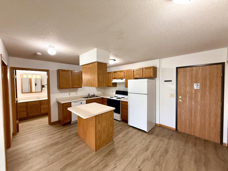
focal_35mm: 14
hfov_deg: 102.1
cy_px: 86
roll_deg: +0.9
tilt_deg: -1.2
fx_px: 92
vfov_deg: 85.7
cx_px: 114
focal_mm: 2.22
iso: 250
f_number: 2.2
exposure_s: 1/60
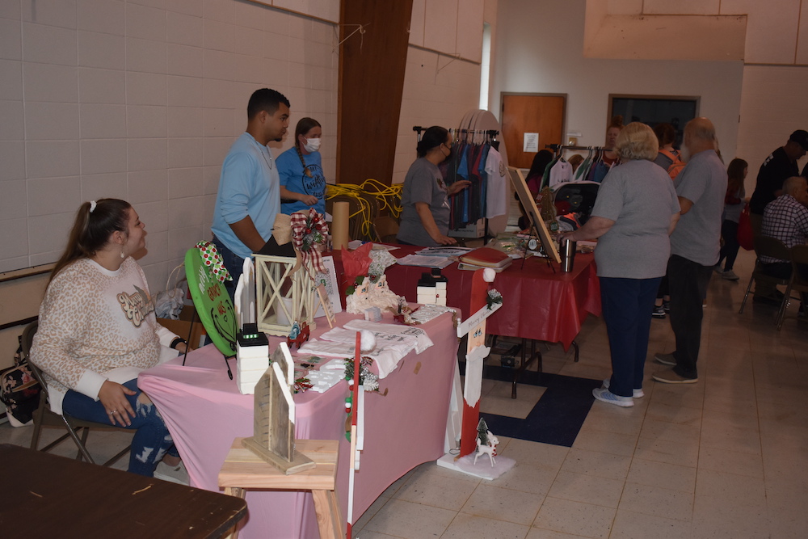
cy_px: 270
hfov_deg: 53.1
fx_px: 808
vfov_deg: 36.9
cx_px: 404
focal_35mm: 36
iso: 900
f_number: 4
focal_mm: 24
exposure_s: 1/125
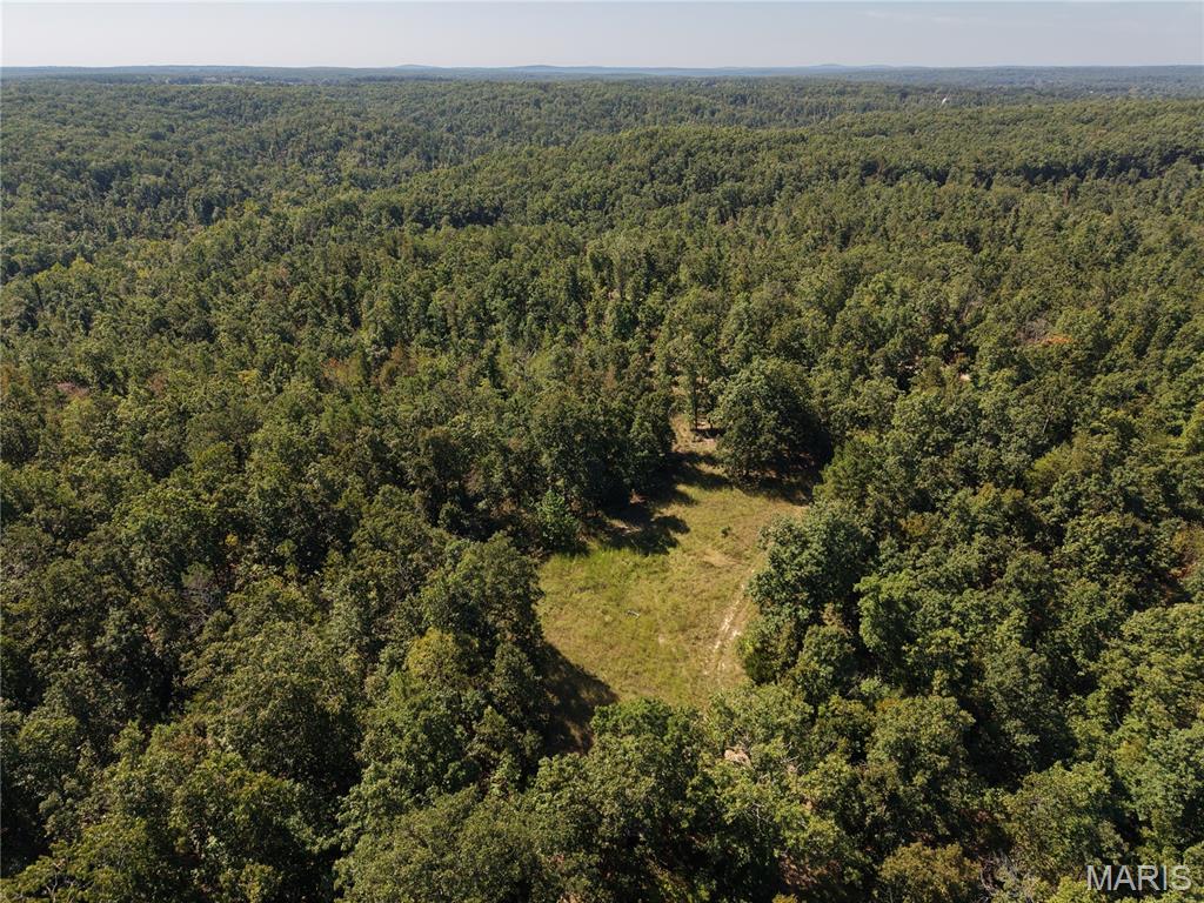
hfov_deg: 71.6
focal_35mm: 24
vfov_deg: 56.8
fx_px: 835
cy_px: 452
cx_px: 602
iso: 240
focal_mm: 8.67
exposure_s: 1/100
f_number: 1.8
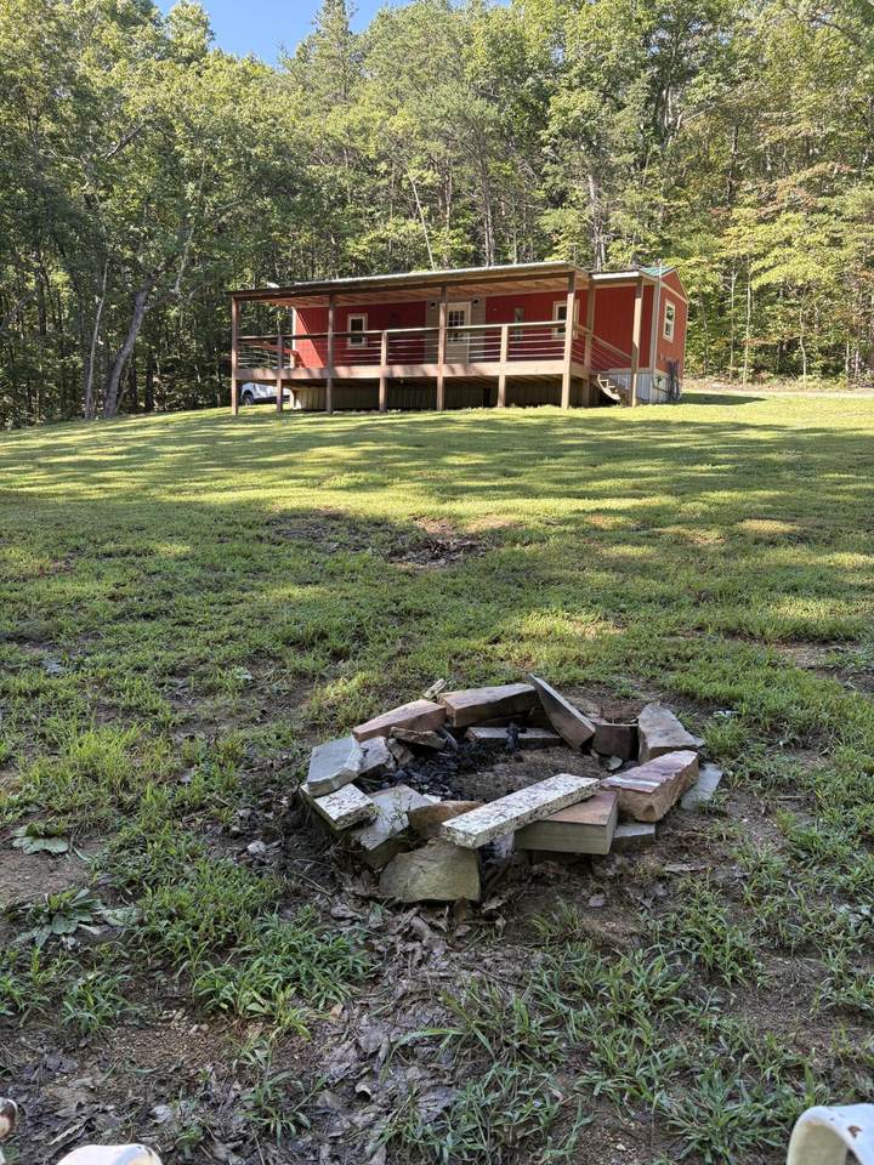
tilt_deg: -6.4
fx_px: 875
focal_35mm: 26
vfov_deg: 67.3
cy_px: 582
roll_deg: -3.2
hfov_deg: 53.1
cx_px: 437
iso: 64
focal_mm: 5.96
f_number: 1.6
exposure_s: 1/251
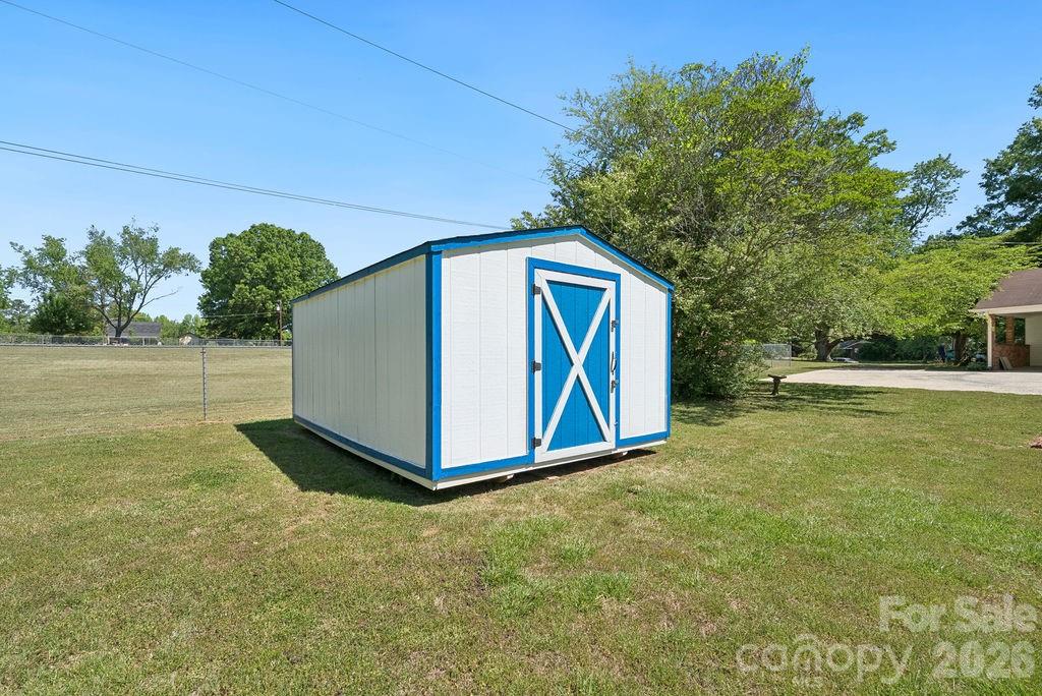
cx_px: 521
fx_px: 405
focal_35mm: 14
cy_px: 348
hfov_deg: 104.2
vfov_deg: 81.3
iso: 100
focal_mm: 14
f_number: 10
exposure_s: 1/160
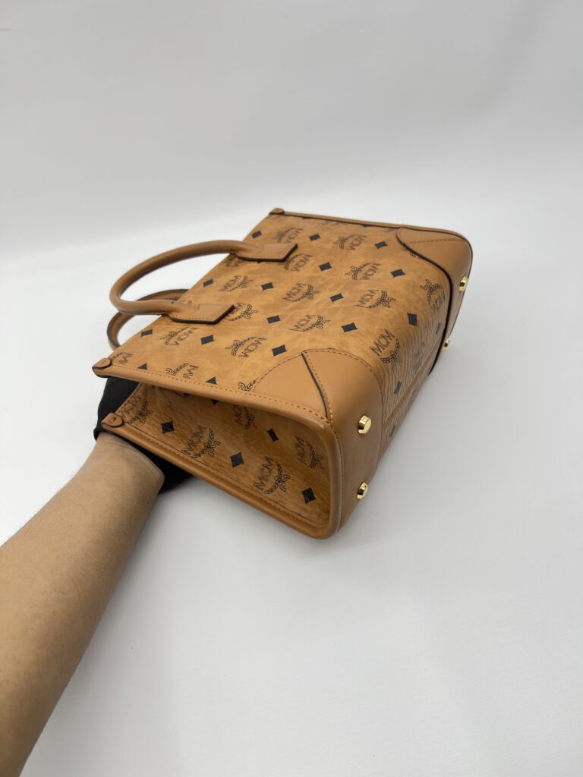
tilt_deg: -46.4
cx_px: 292
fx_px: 584
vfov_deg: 67.3
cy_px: 388
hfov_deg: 53.1
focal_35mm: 26
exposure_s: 1/111
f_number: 1.5
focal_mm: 5.7
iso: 32
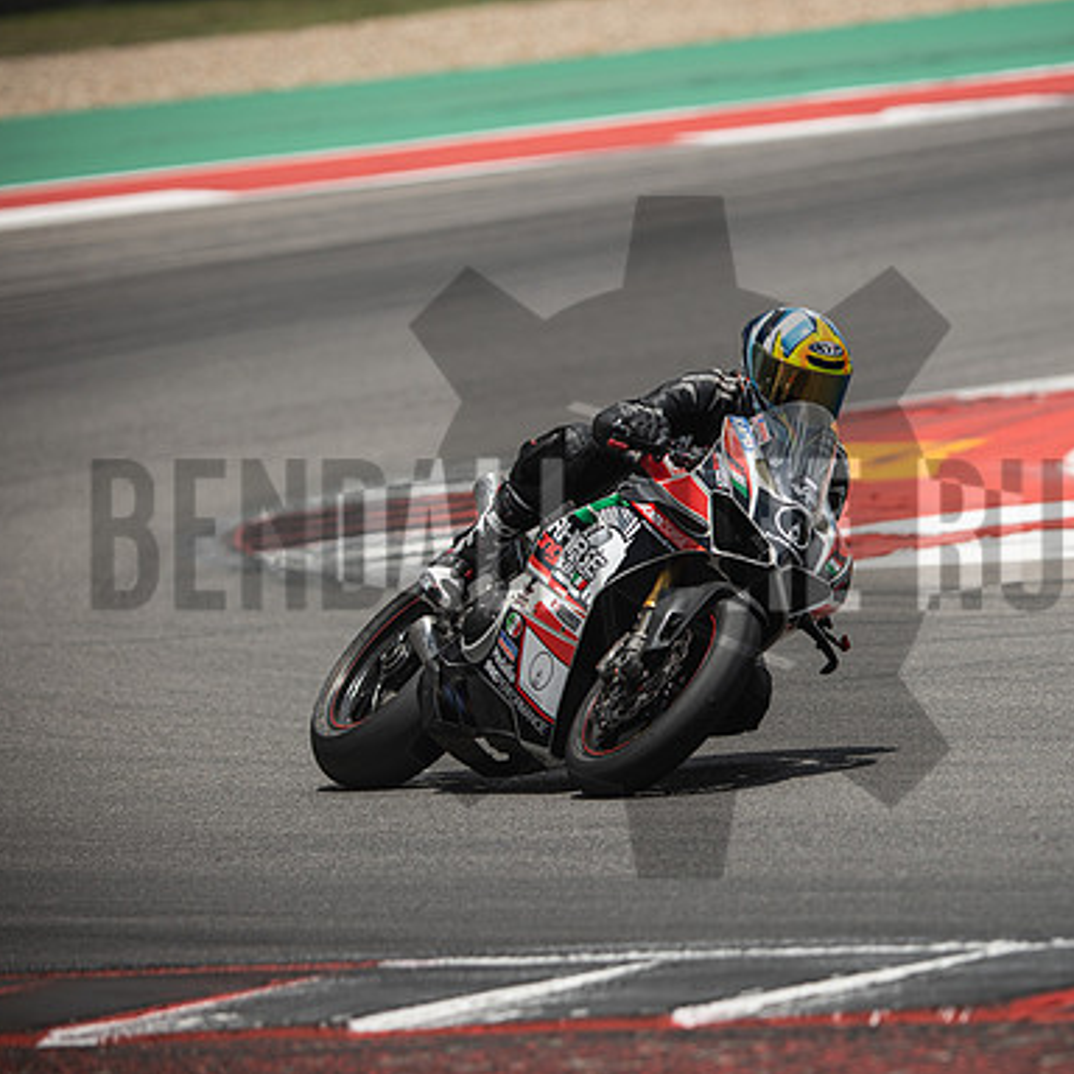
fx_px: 13514
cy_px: 538
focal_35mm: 385
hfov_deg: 4.6
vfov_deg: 4.6
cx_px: 680
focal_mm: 200
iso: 125
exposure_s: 1/2000
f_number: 2.8
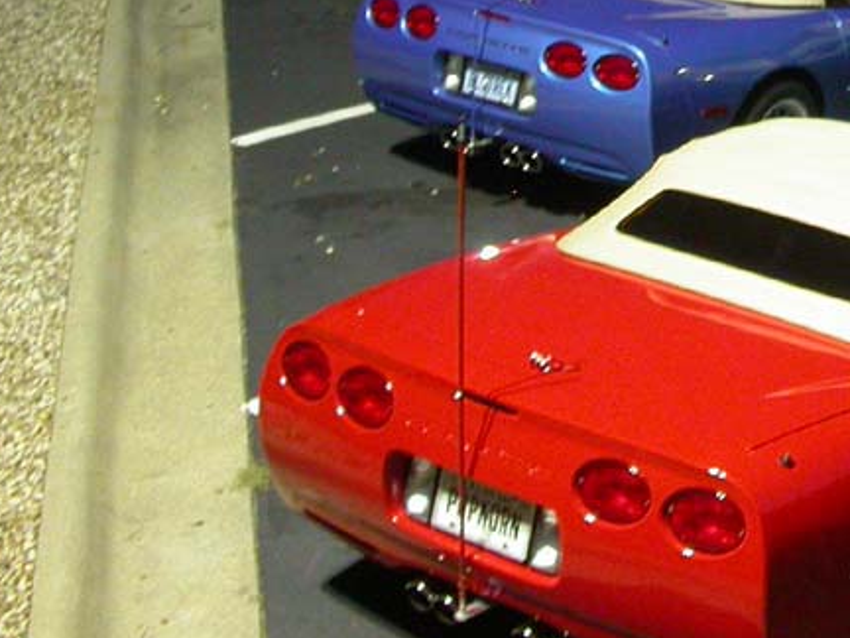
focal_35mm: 90
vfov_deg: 16.0
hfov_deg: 20.6
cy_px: -35
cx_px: 978
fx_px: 2210
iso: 325
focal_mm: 7.85
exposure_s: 1/4.7
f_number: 2.6
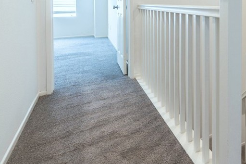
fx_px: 219
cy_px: 7
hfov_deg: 48.9
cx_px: 243
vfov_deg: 37.5
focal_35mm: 32
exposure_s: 1/50
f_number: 3.5
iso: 125
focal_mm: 16
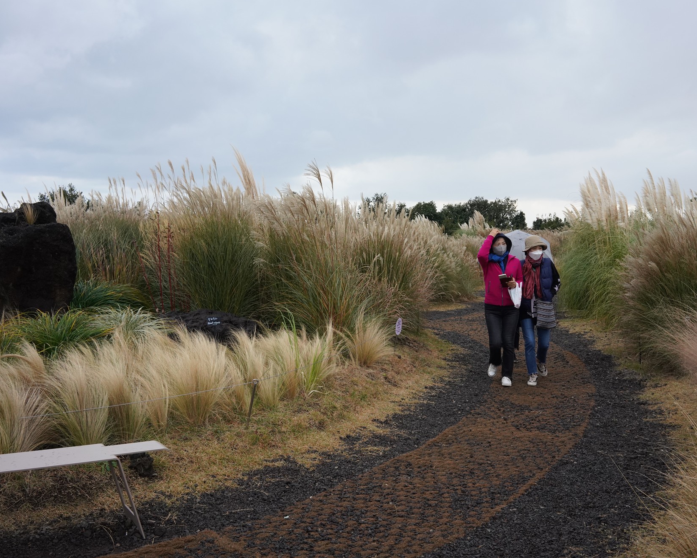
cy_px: 275
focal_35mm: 40
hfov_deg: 45.8
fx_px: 825
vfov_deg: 37.3
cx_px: 376
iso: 1250
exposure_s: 1/100
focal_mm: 35
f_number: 11
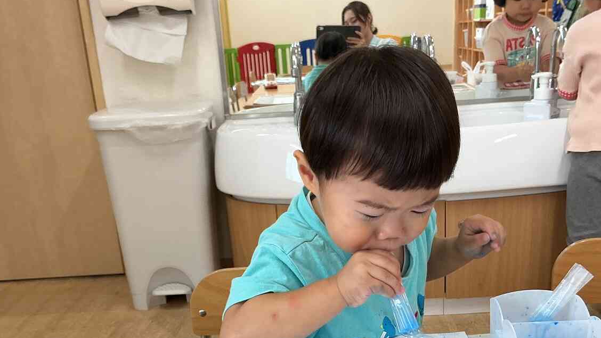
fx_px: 669
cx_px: 319
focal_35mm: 42
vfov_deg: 27.8
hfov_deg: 48.3
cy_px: 271
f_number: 1.8
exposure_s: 1/100
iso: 40
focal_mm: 3
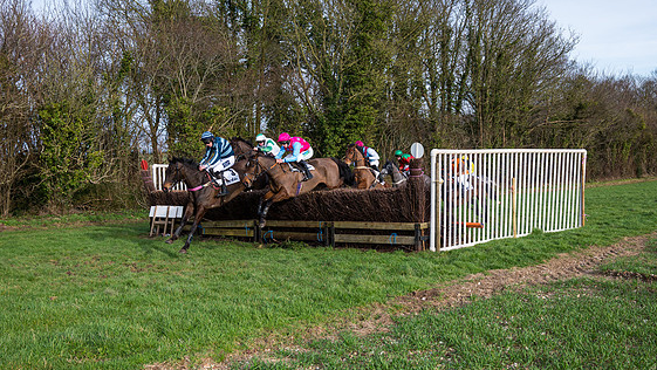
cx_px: 338
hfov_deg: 59.5
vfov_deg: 35.7
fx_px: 575
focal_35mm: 33
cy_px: 185
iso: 400
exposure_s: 1/2000
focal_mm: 30.5
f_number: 4
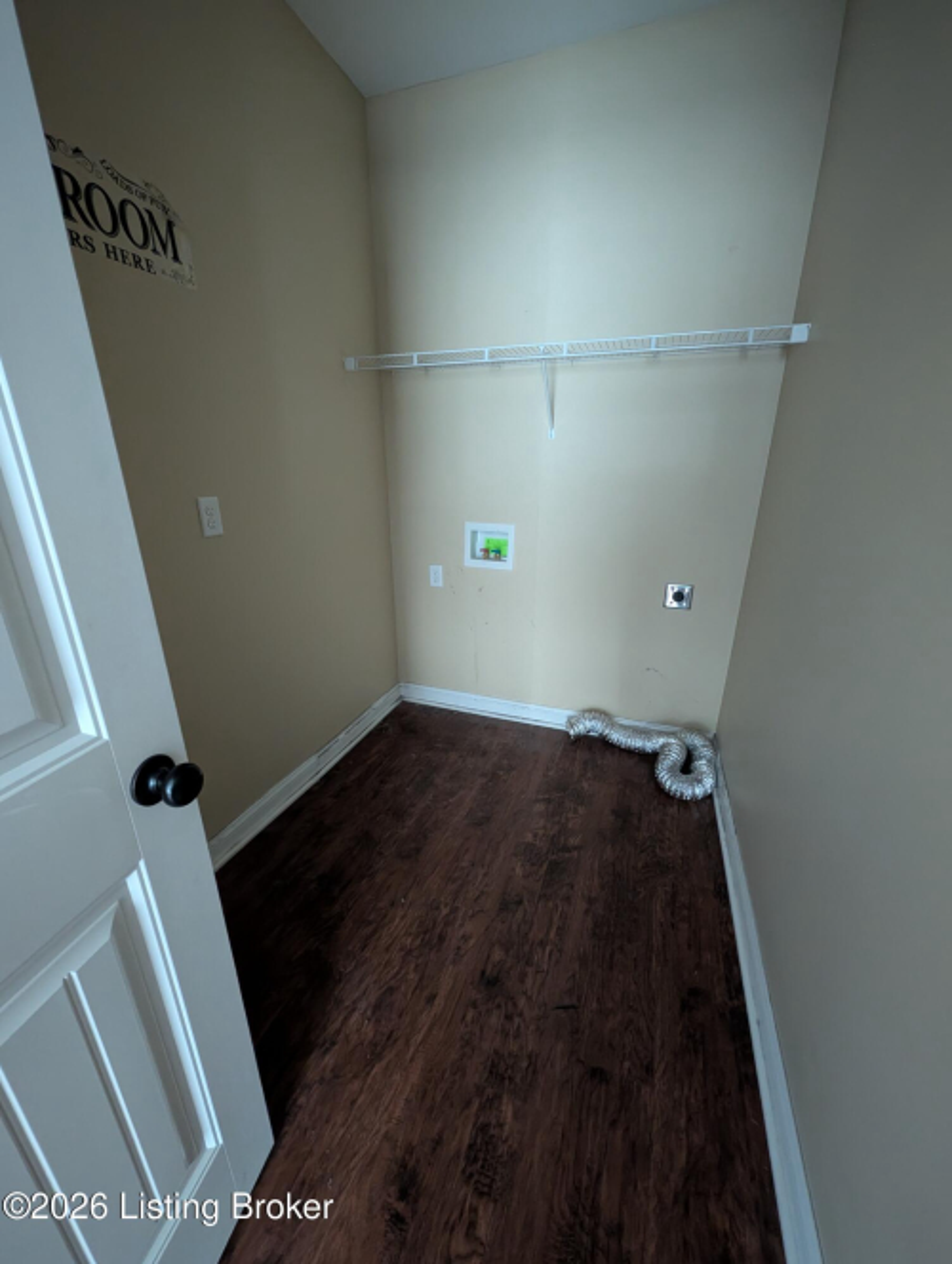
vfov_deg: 110.5
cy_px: 632
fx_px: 439
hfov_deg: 94.6
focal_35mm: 12
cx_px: 476
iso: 1345
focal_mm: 2.02
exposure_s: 1/23.8
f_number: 1.7
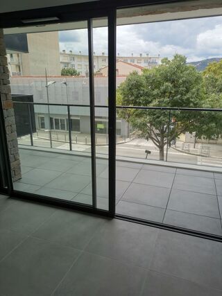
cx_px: 111
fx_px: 231
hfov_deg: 51.3
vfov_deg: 65.3
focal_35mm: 27
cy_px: 148
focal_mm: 5.58
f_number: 1.8
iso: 50
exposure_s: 1/943
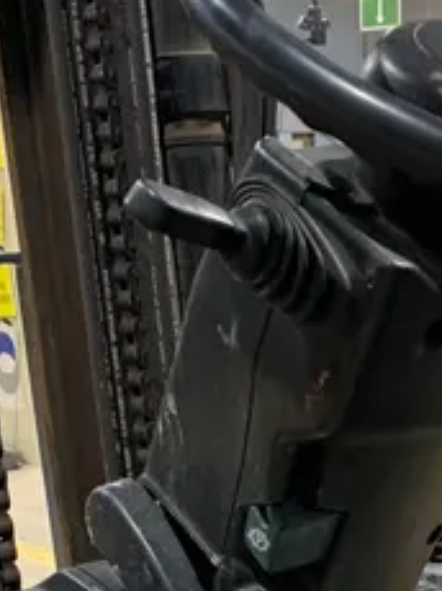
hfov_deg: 17.4
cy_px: 698
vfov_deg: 21.9
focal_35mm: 83
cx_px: 414
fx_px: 1416
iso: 320
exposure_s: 1/60
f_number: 1.8
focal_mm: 4.25
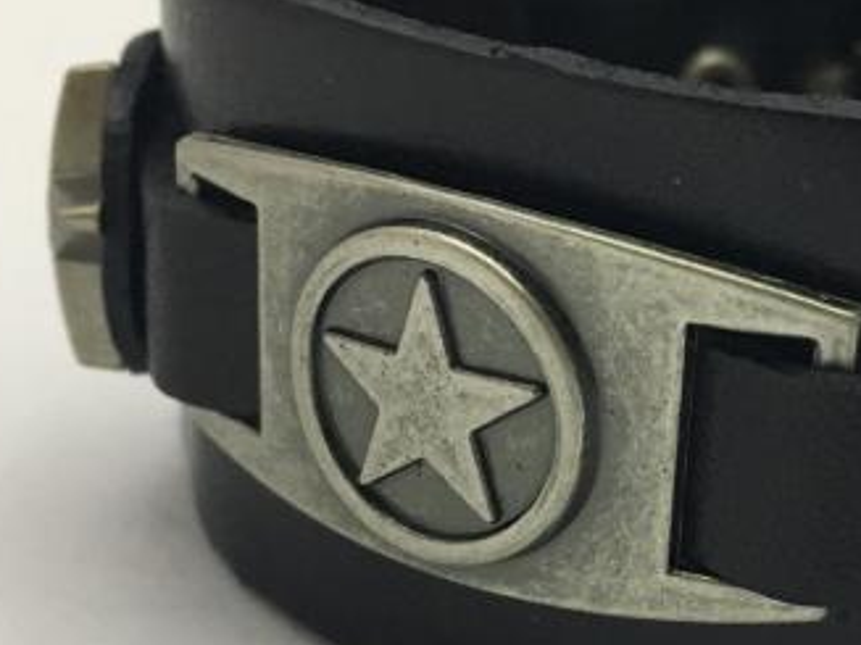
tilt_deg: -26.3
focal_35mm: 71
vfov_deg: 20.7
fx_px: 1765
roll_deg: -2.7
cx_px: 719
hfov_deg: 26.8
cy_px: 405
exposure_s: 1/30
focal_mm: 4.15
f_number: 2.2
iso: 200
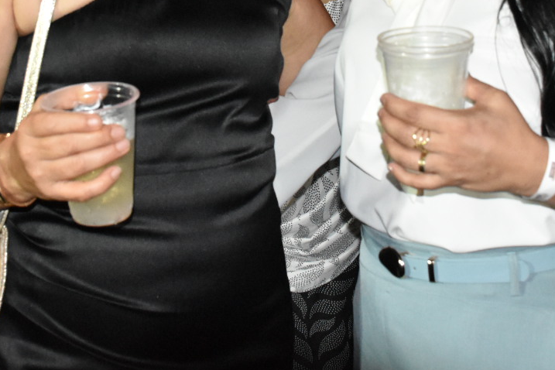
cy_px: -44
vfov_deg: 21.1
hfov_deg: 32.9
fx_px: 940
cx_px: 275
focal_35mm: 61
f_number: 4.5
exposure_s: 1/100
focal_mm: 18
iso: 4000
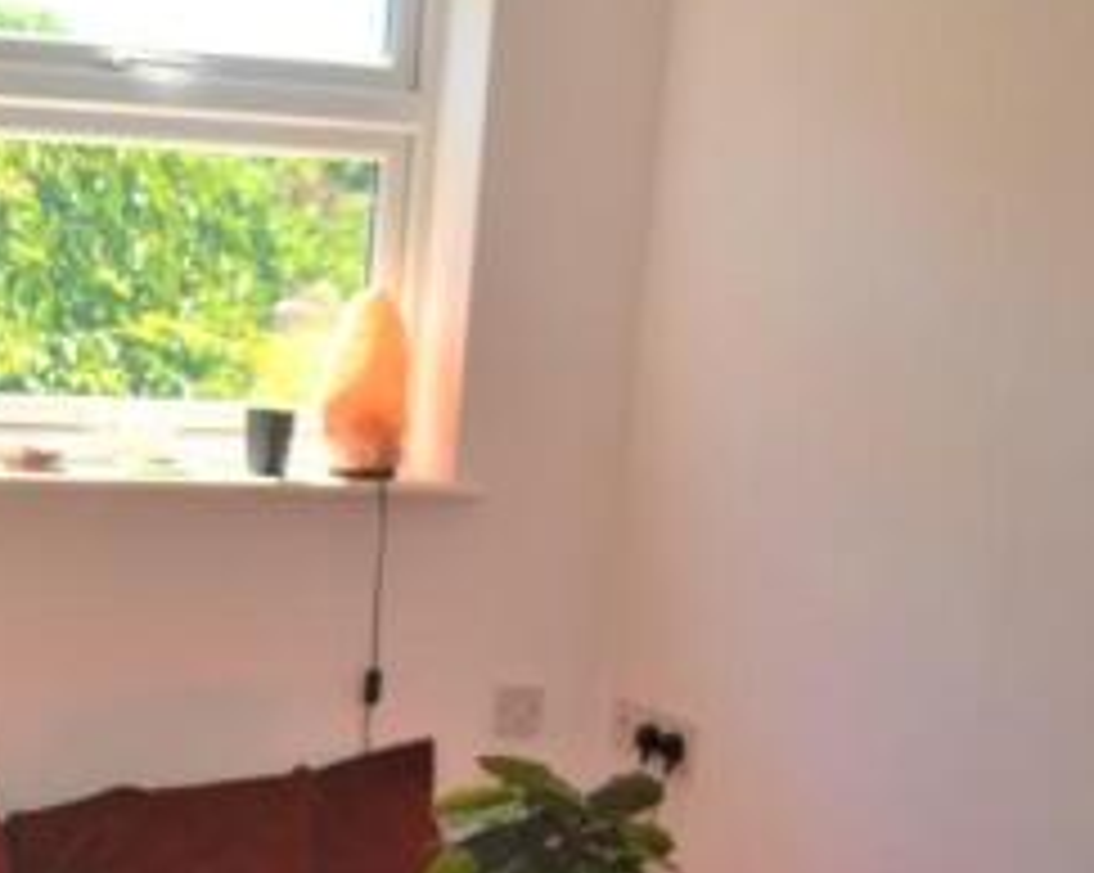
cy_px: 853
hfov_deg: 24.3
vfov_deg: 19.6
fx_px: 2459
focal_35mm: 76
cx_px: 74
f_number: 4
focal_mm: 20
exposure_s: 1/125
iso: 100
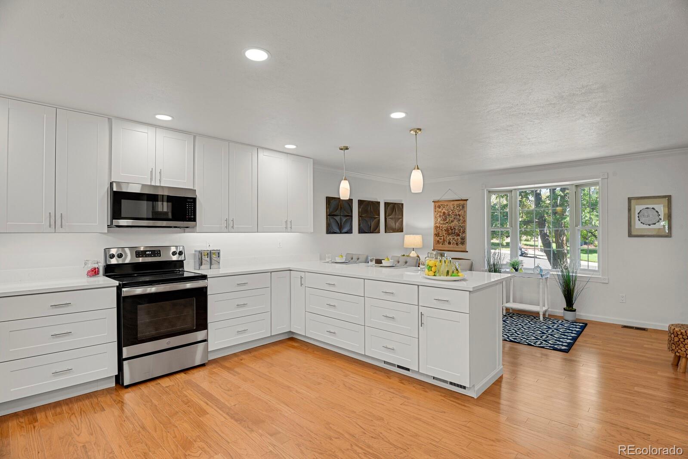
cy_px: 230
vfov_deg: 70.4
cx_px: 344
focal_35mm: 17
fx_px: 325
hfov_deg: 93.3
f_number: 8
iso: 250
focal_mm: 17
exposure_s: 1
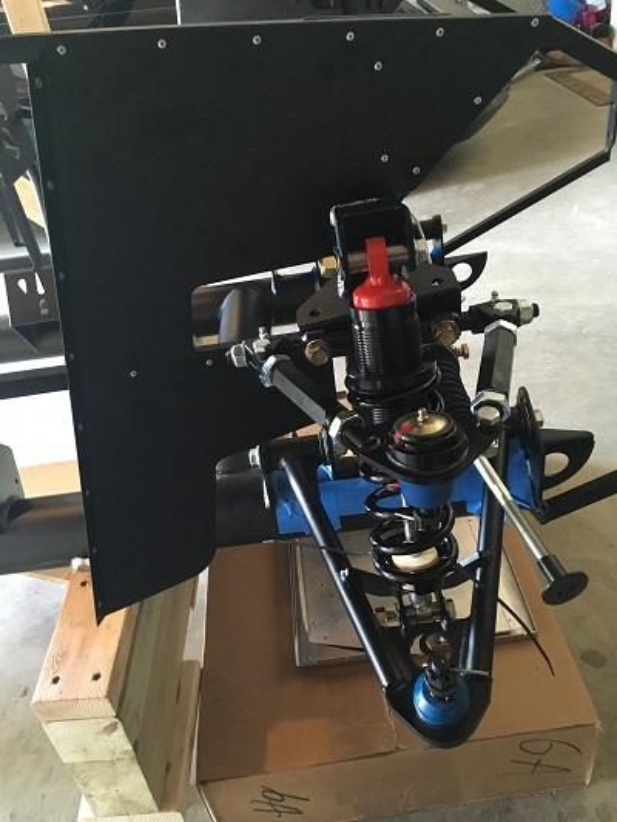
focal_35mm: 29
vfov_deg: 61.6
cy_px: 411
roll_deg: +7.8
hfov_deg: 48.2
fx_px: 689
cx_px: 308
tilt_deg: -35.7
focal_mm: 4.15
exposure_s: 1/15
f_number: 2.2
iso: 250
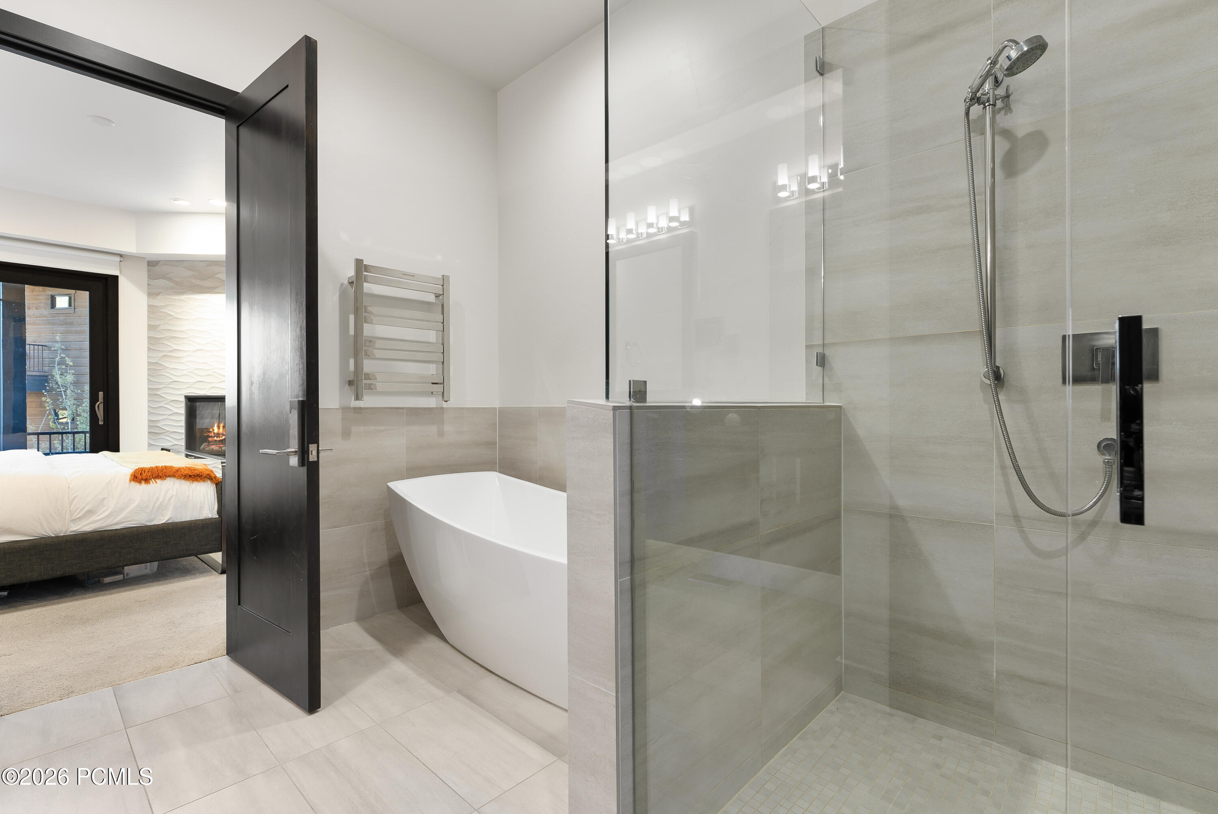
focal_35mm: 16
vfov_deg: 73.5
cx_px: 609
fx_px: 545
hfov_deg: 96.4
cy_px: 407
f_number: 8
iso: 40
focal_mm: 16.1
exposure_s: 1/2
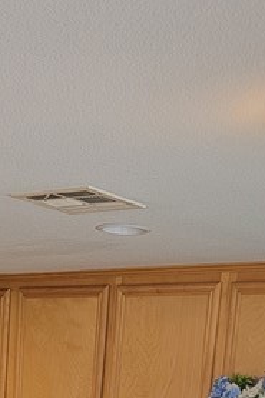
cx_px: 57
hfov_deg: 14.8
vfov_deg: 18.7
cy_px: 650
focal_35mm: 92
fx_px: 1017
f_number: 1.8
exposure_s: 1/120
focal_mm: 6.7
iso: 160
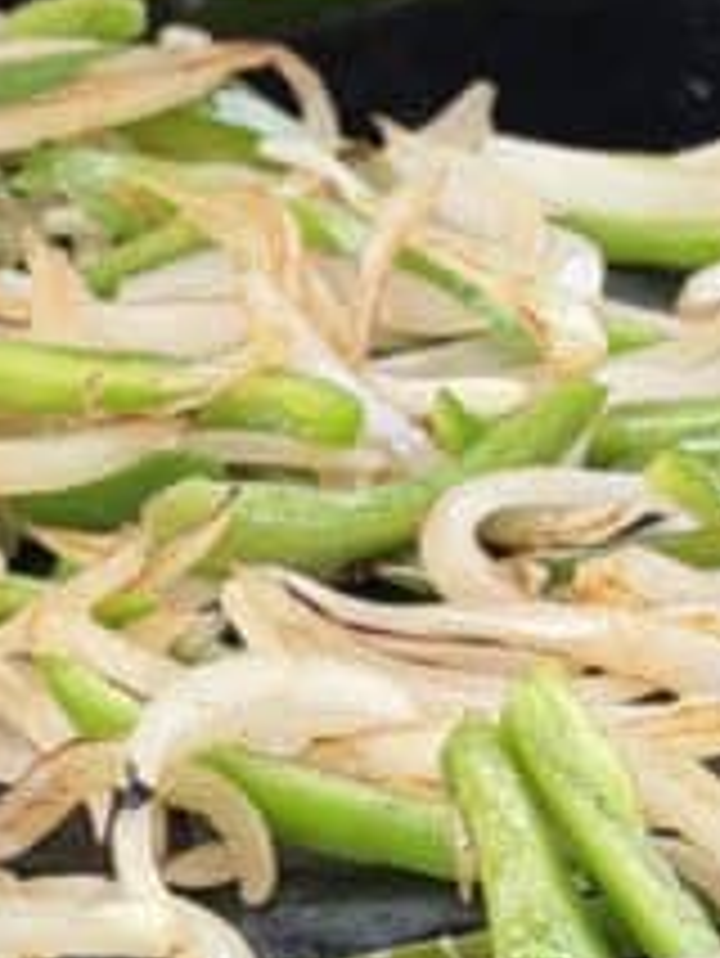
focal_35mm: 231
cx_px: -40
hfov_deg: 6.4
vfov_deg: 8.5
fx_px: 6400
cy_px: 54
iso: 64
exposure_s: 1/1085
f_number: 1.8
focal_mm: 6.8
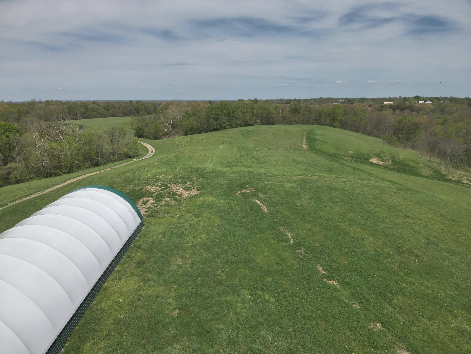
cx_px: 236
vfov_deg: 56.8
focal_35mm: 24
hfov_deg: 71.6
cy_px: 177
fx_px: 327
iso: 100
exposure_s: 1/1600
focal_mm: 4.4
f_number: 2.8
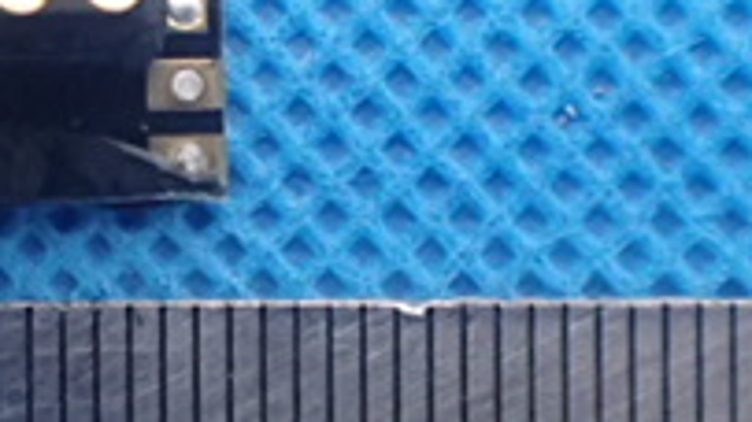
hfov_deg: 20.2
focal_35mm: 103
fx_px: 2053
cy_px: 226
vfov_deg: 11.7
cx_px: 30
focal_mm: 5.5
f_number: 2.3
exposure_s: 1/80
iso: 800
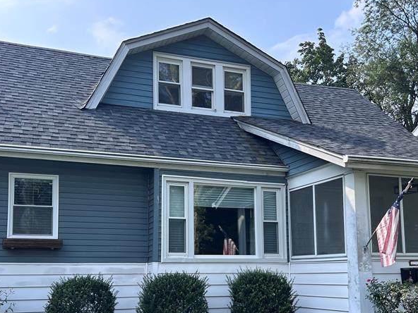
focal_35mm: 45
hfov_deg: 42.1
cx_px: 211
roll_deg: +1.7
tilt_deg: +5.6
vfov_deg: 31.8
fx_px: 543
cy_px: 216
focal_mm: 5.7
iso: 50
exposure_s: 1/1869
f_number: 1.5
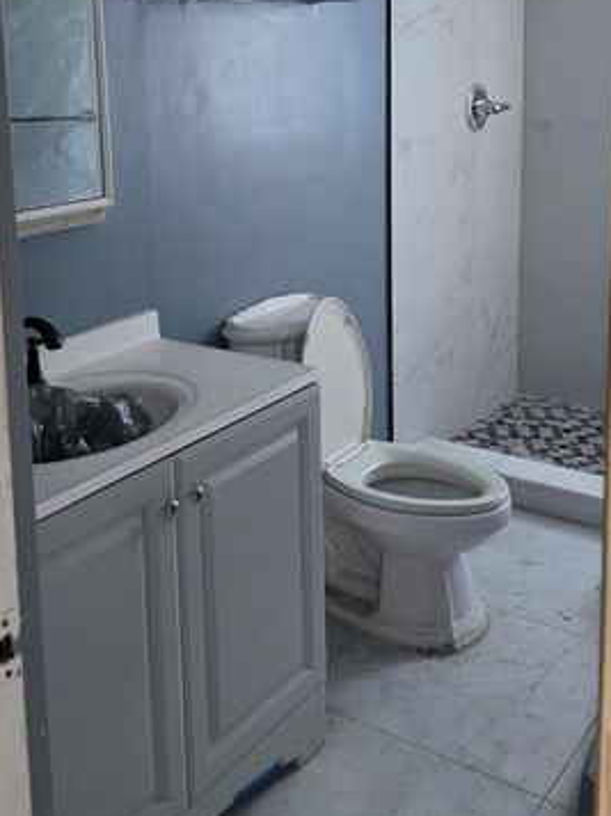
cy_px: 218
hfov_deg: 33.5
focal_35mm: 43
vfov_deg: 42.7
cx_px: 275
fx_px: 1014
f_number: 1.7
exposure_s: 1/60
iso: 1000
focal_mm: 6.3
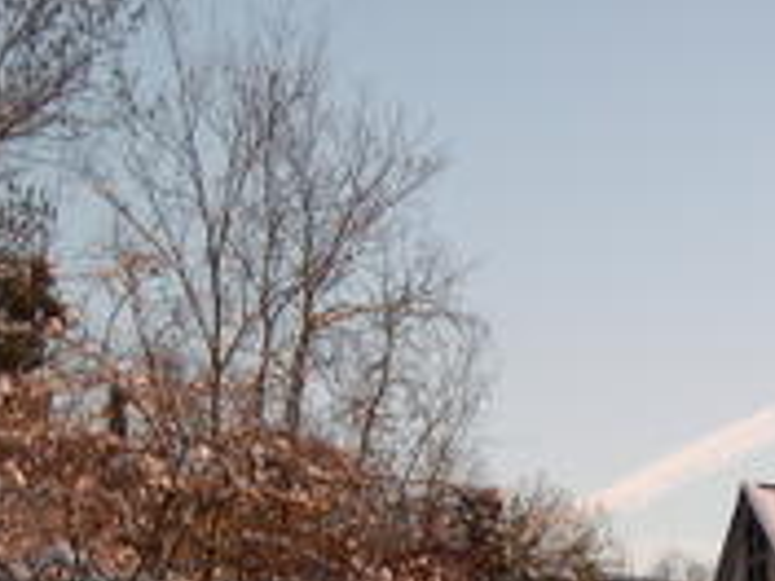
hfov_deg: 17.7
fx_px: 2418
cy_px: 539
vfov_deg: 13.6
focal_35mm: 108
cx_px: 797
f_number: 2.8
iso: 100
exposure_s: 1/251
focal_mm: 8
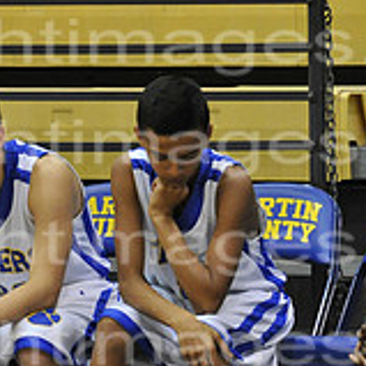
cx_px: 37
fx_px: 6292
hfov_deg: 3.3
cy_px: 198
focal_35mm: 526
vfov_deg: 3.3
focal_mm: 170
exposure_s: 1/400
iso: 5000
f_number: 3.2
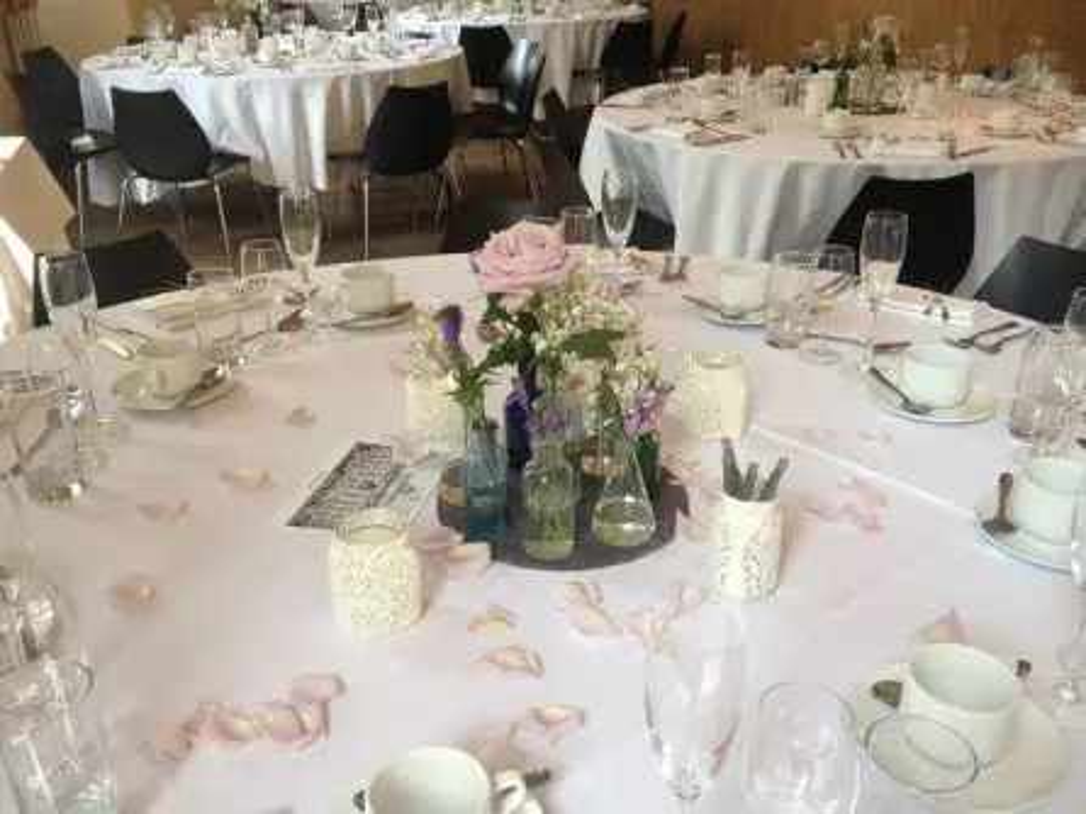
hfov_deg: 52.7
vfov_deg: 40.7
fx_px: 1097
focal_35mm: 35
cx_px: 543
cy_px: 407
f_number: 2.4
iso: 50
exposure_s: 1/60
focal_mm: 4.28
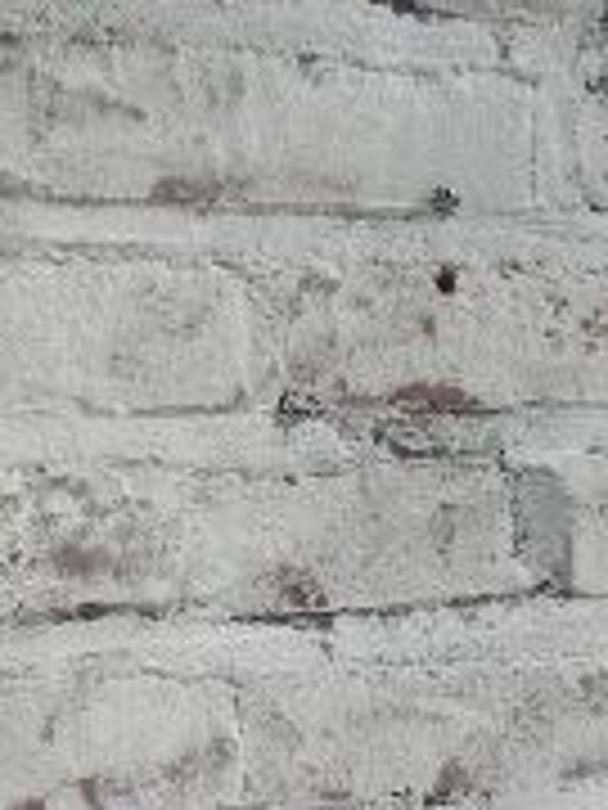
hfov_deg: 14.4
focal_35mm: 103
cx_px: 356
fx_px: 2412
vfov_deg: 18.1
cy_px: 972
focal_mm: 5.2
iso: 160
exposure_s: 1/51.8
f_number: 2.8
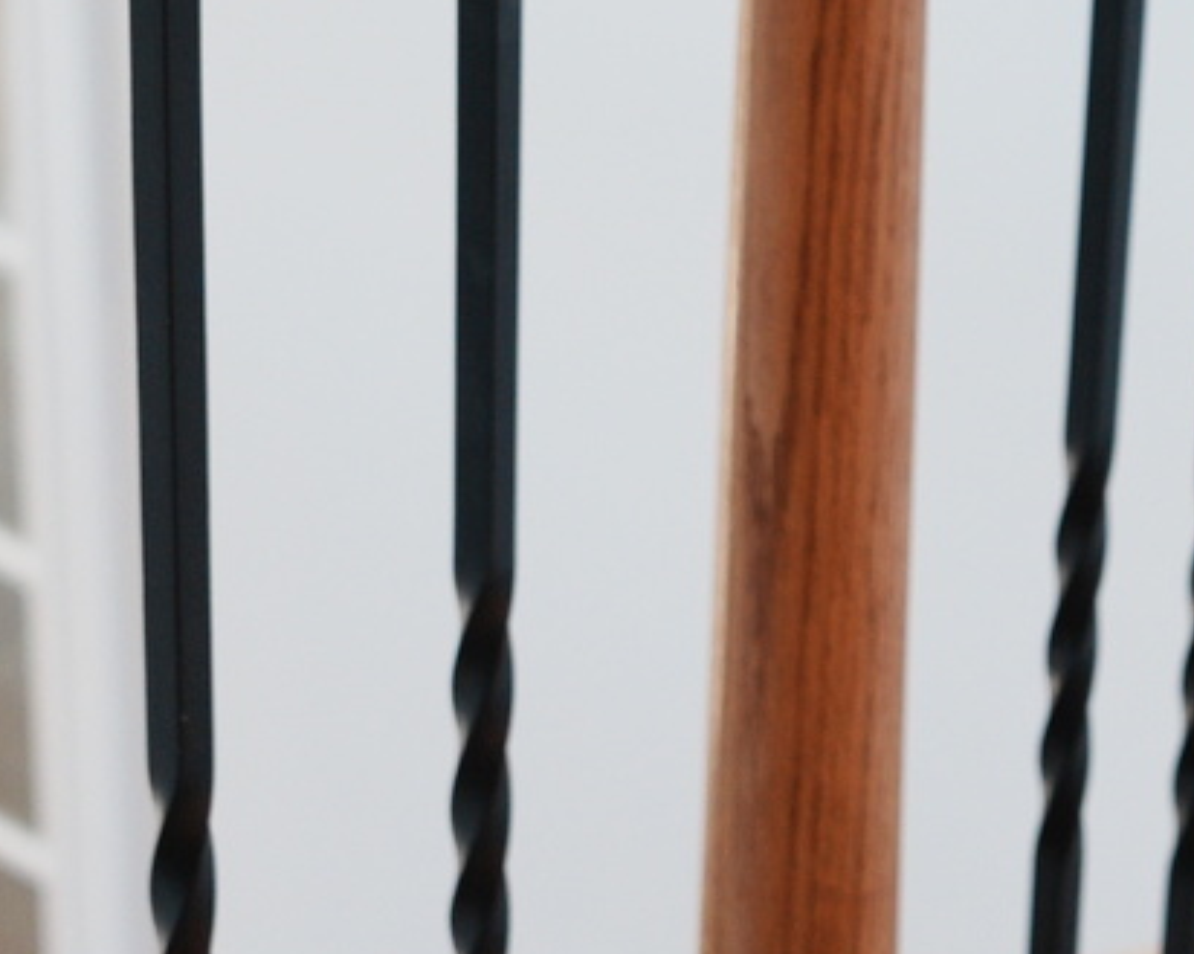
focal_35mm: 168
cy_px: -426
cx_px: 953
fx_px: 5933
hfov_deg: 11.5
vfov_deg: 9.0
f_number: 2.8
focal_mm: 24
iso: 160
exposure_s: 1/80
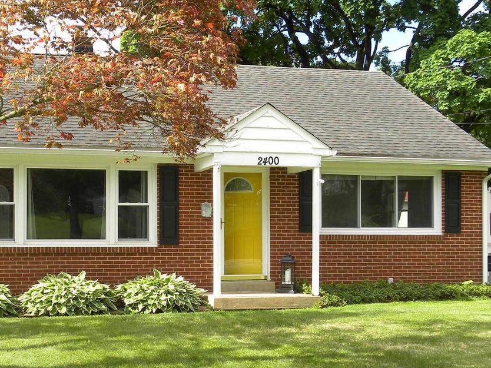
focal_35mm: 57
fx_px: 808
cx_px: 129
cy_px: 228
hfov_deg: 33.2
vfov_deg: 25.6
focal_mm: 5.9
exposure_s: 1/192
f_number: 4
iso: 64
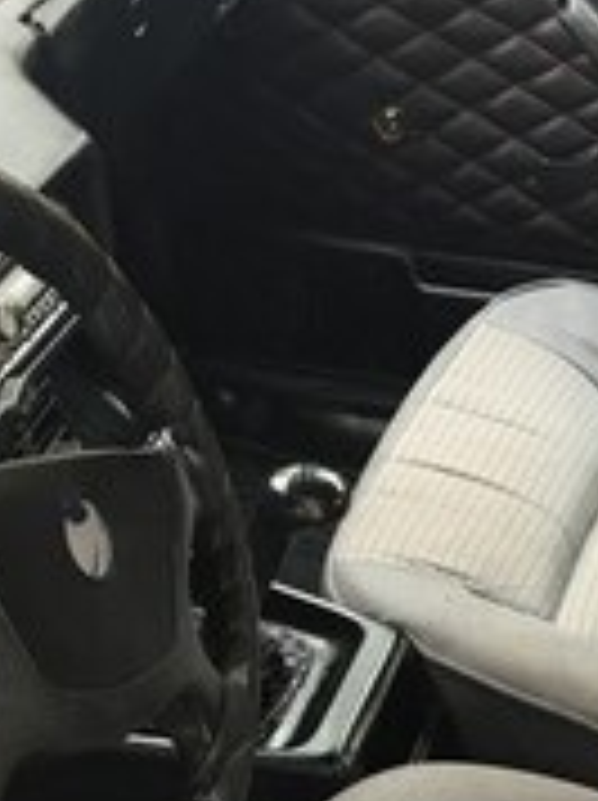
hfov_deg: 18.2
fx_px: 1870
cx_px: 270
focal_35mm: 81
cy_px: 976
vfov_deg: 22.2
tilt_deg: -48.2
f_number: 2.2
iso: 32
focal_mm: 4.15
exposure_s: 1/33
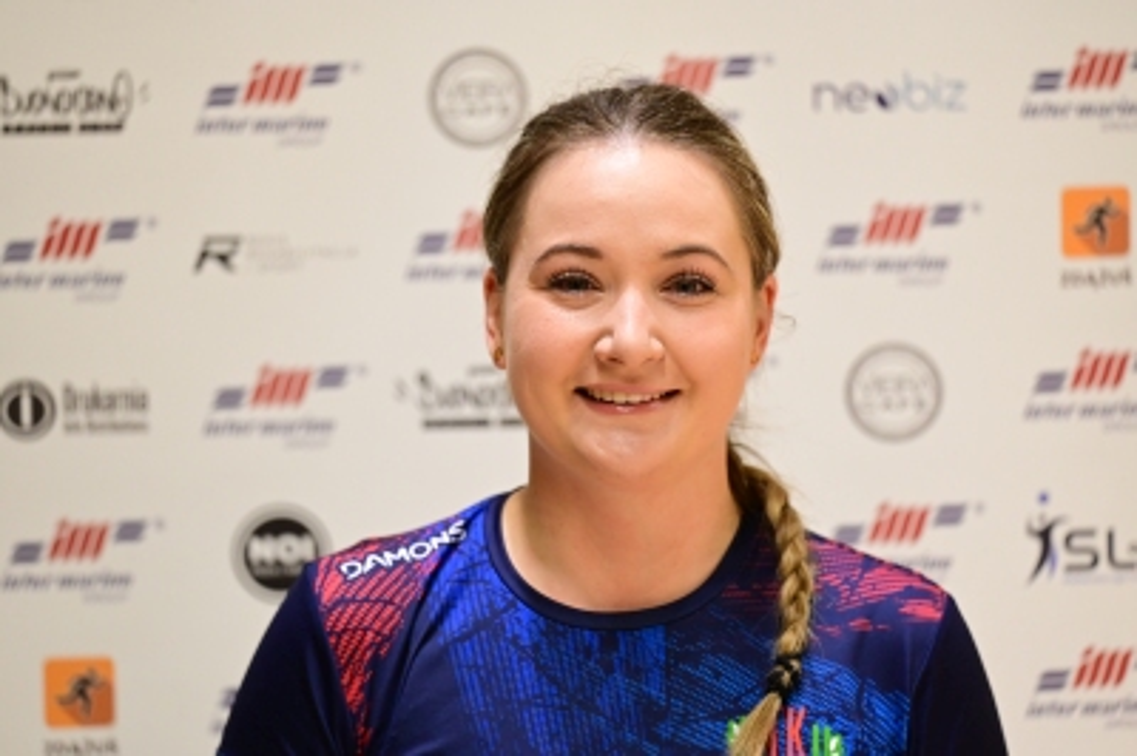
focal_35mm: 150
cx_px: 568
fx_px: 4733
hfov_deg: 13.7
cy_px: 378
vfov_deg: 9.1
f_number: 2.8
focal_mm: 150
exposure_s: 1/1250
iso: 4000
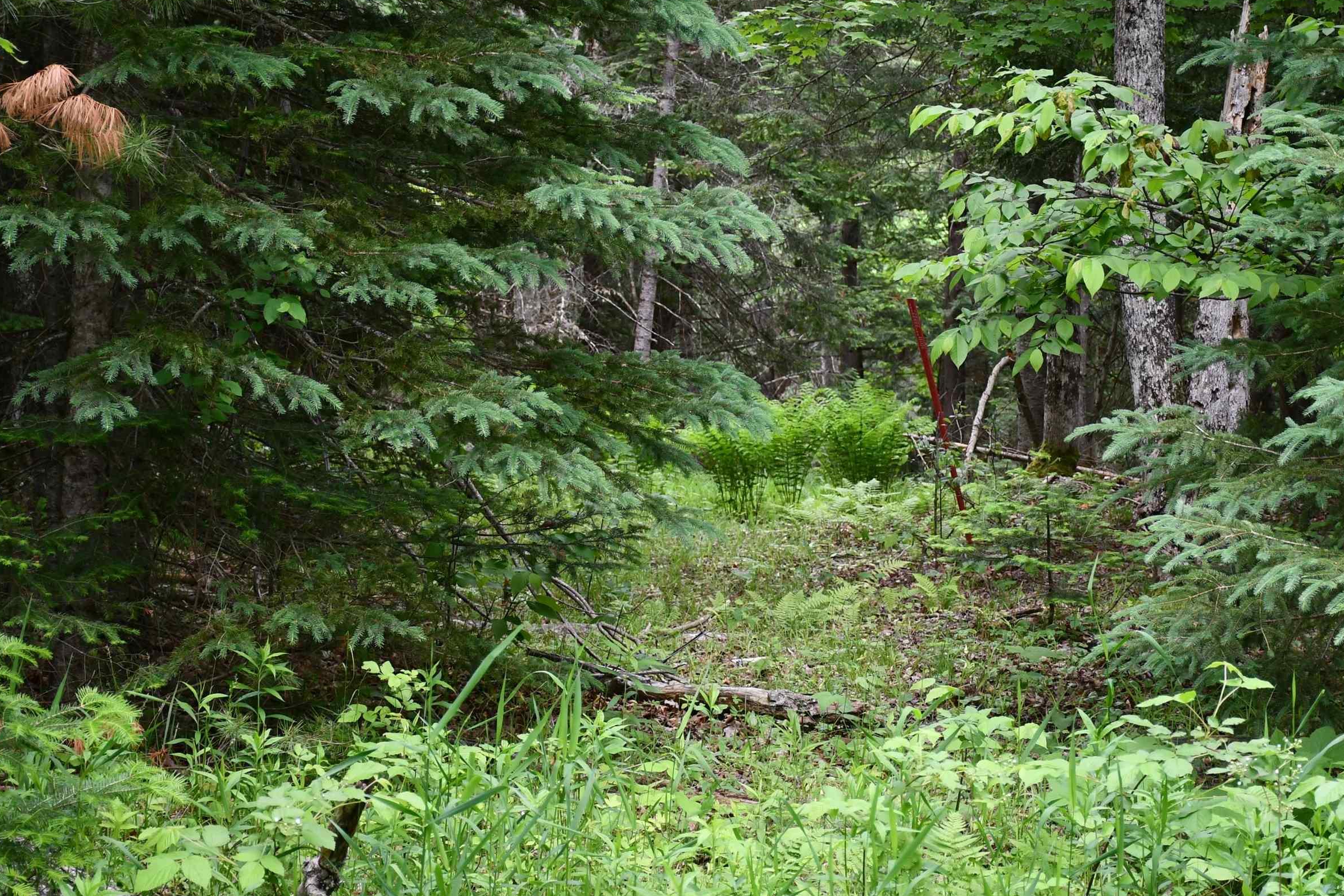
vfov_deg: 15.7
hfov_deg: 23.4
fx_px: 3248
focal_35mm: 87
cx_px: 794
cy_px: 365
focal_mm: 45
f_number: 4.5
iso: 720
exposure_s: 1/250
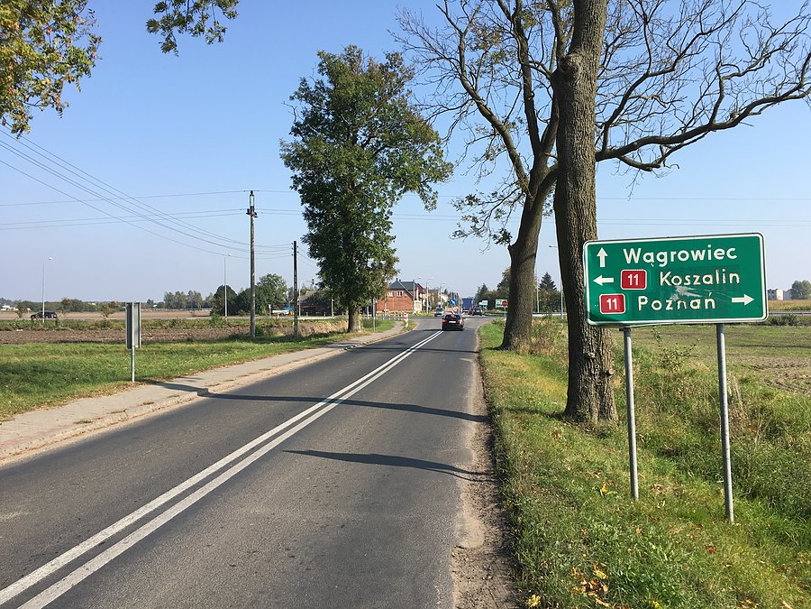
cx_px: 406
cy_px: 304
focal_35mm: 29
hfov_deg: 61.7
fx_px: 679
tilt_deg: +0.6
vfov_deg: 48.2
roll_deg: +0.6
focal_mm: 4.15
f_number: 2.2
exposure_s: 1/1083
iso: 25
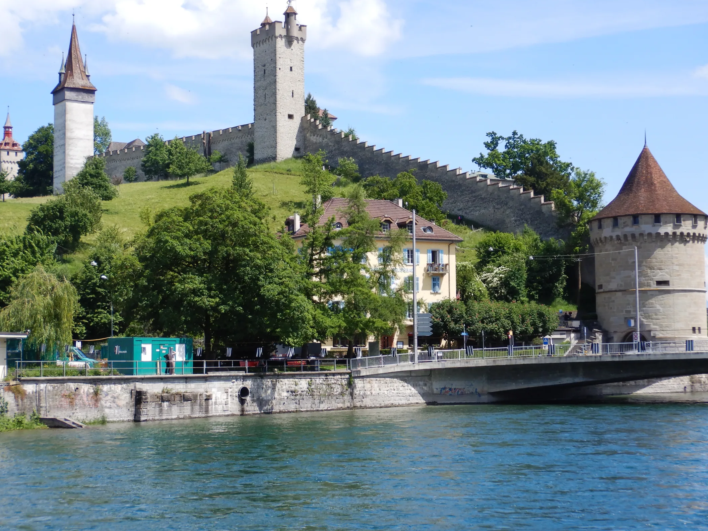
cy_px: 291
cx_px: 307
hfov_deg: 30.7
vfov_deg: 23.3
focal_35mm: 63
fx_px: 1289
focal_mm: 9.2
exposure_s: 1/640
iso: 125
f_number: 4.3
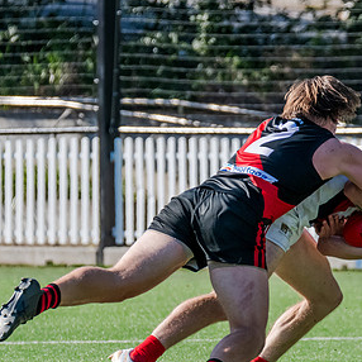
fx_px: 11204
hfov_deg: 1.9
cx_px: 309
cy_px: 275
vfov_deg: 1.9
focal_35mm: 947
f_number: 8
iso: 800
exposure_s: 1/1600
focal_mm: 310
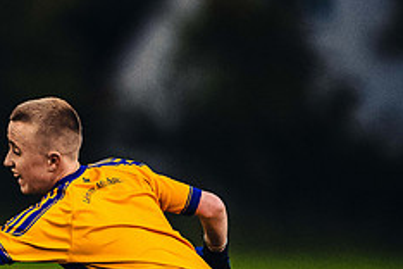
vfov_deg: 1.0
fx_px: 15884
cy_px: 296
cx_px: -206
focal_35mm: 1419
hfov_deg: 1.5
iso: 4000
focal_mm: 400
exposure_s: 1/500
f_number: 2.8
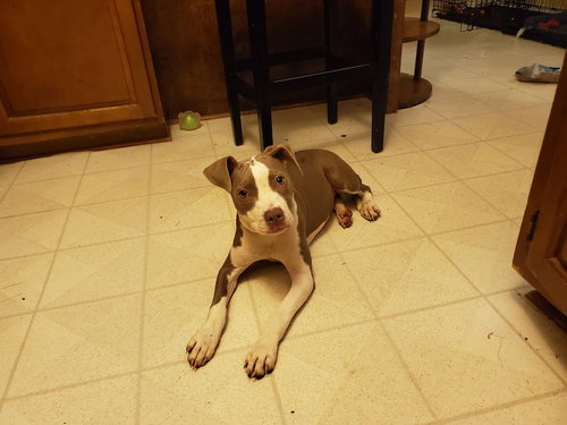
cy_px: 212
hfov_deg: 67.3
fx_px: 426
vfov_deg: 53.1
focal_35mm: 26
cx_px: 284
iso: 400
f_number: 1.5
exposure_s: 1/40
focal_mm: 4.3
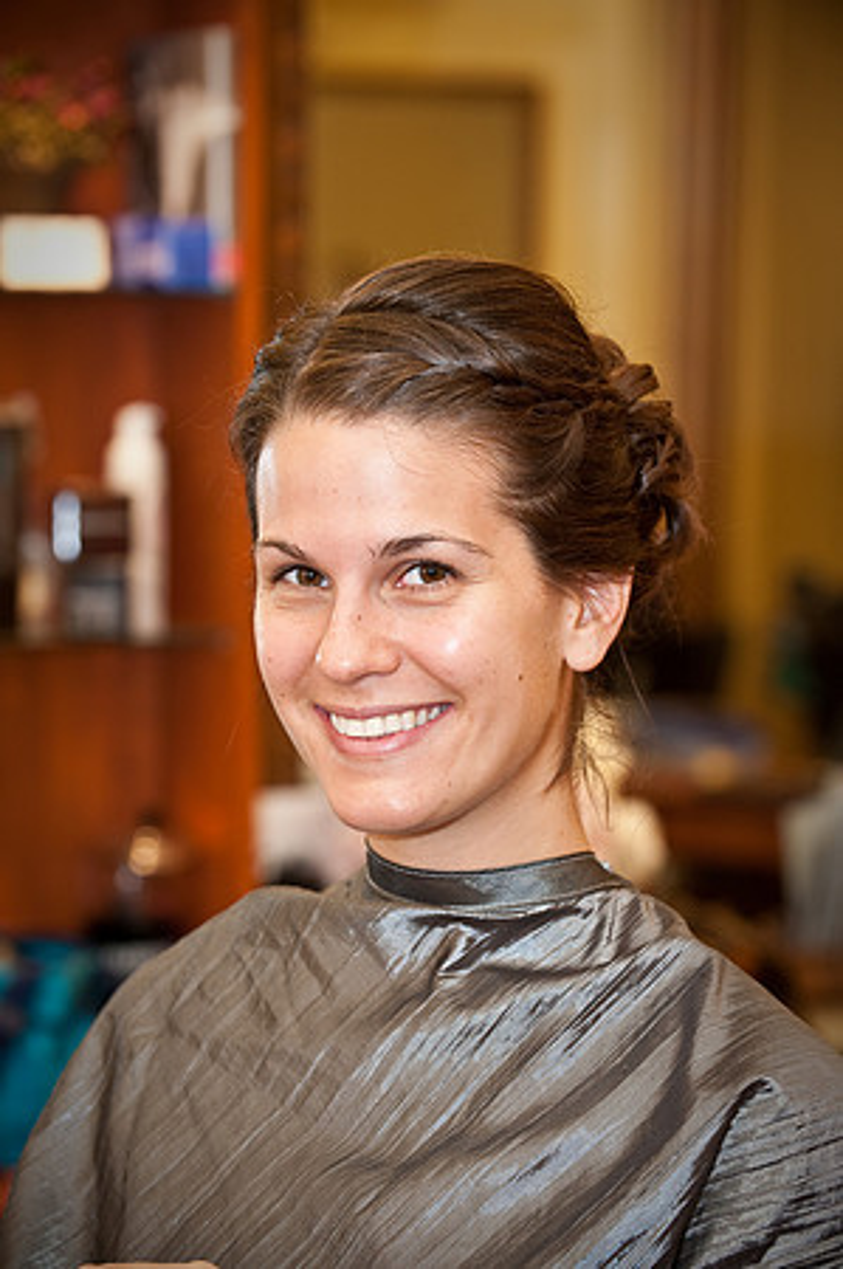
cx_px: 422
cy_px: 634
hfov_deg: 13.0
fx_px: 3696
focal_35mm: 105
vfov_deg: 19.5
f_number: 5.6
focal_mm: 105
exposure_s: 1/60
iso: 640
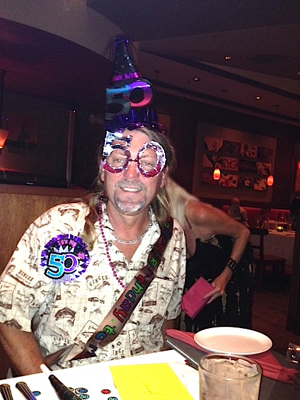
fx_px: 404
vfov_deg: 52.6
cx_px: 150
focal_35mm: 35
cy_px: 200
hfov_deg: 40.7
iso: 320
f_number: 2.4
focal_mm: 4.28
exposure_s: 1/16
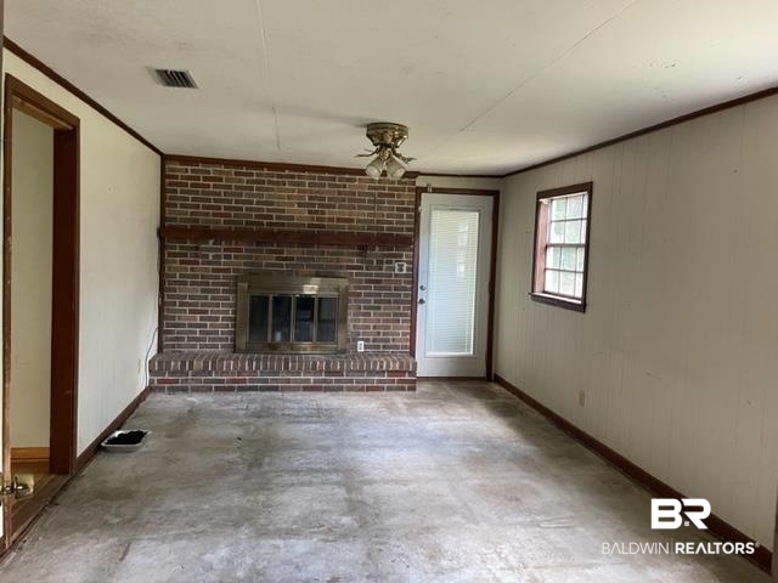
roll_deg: -1.8
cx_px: 389
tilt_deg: -3.0
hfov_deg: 67.3
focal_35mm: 26
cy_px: 292
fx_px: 584
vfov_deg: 53.1
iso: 250
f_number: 1.6
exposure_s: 1/60
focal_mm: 4.2
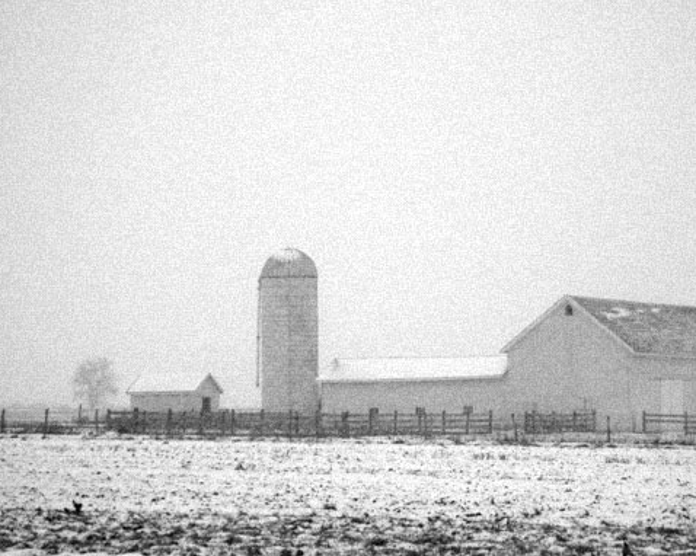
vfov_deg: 11.0
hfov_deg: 13.8
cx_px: 400
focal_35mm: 140
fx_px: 2883
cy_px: 279
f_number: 5.6
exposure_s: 1/80
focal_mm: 82
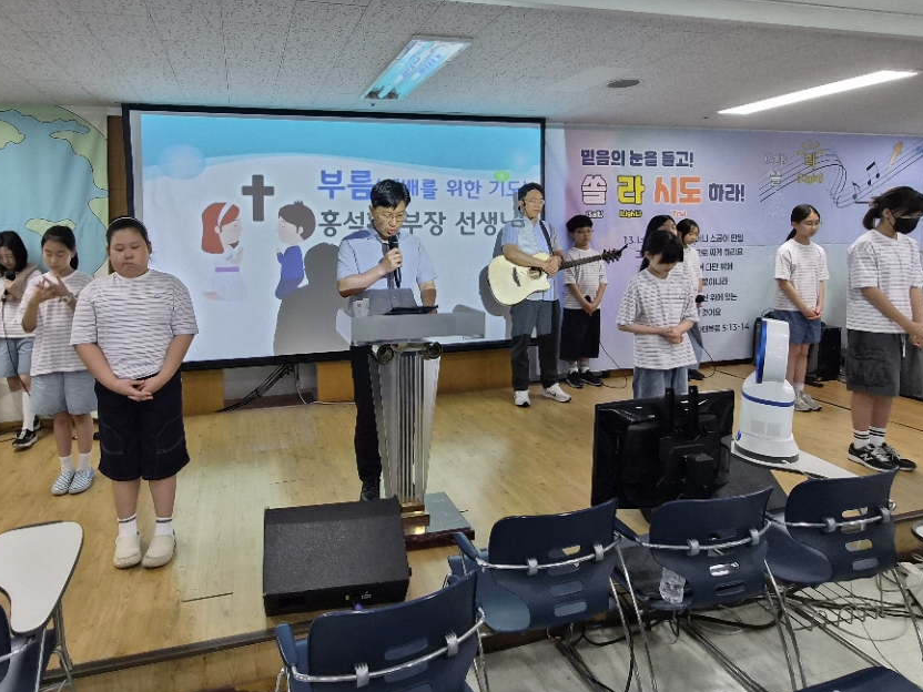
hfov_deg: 80.9
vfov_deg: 65.3
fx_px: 533
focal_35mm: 20
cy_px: 272
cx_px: 376
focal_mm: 1.7
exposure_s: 1/60
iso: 100
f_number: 2.2
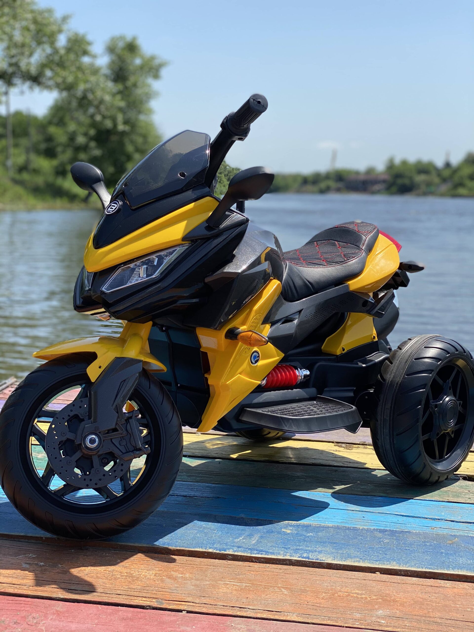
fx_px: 949
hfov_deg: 28.0
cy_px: 316
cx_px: 237
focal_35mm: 52
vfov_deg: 36.8
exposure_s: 1/1295
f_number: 2
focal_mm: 6
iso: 20
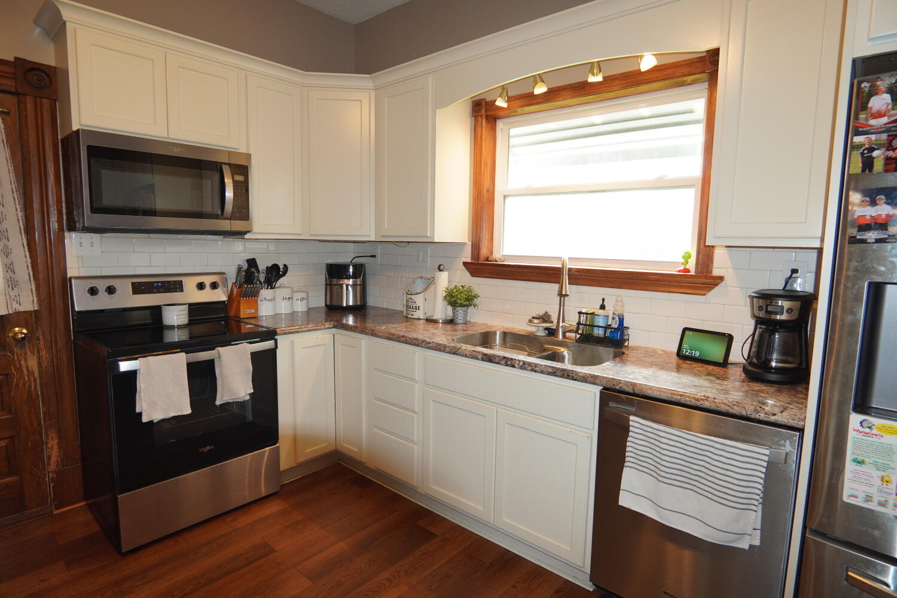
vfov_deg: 67.4
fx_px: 448
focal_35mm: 18
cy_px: 299
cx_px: 448
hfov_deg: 90.0
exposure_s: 1/60
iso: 250
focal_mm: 12
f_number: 4
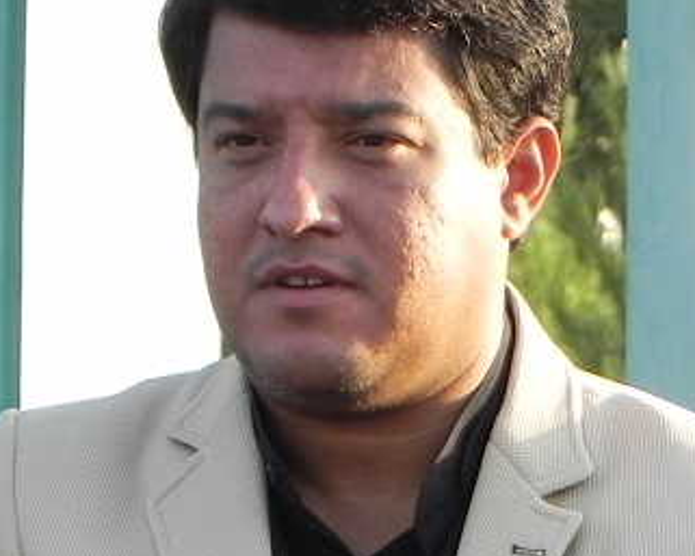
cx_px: 729
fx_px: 8827
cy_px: 711
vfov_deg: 3.6
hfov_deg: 4.5
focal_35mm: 429
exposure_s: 1/153
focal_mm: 23
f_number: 4.5
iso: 160
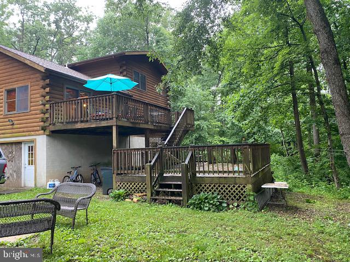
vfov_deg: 53.1
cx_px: 175
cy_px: 131
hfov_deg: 67.3
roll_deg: +1.8
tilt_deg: +4.2
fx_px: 263
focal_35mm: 26
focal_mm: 4.25
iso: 160
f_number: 1.8
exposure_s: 1/60
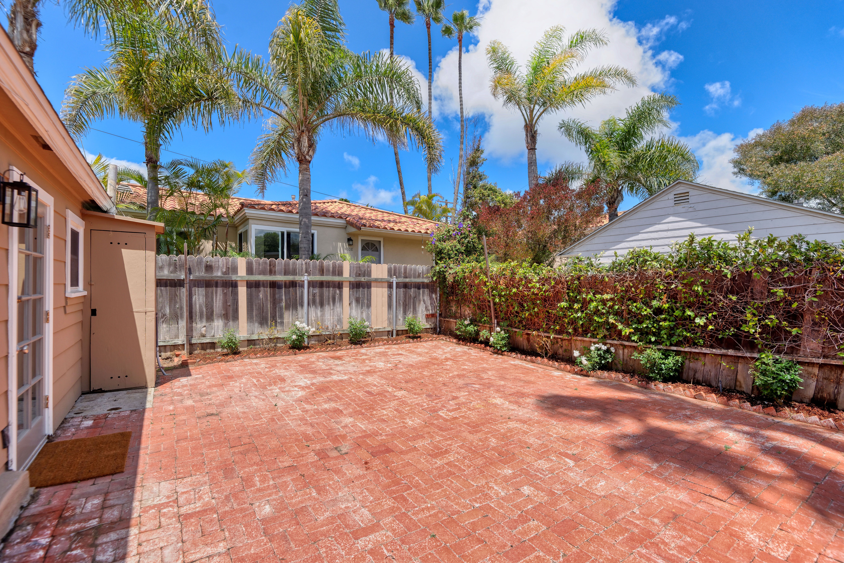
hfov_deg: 96.7
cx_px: 422
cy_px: 282
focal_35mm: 16
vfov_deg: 73.8
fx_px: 375
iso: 100
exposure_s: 1/400
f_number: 5.6
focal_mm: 16
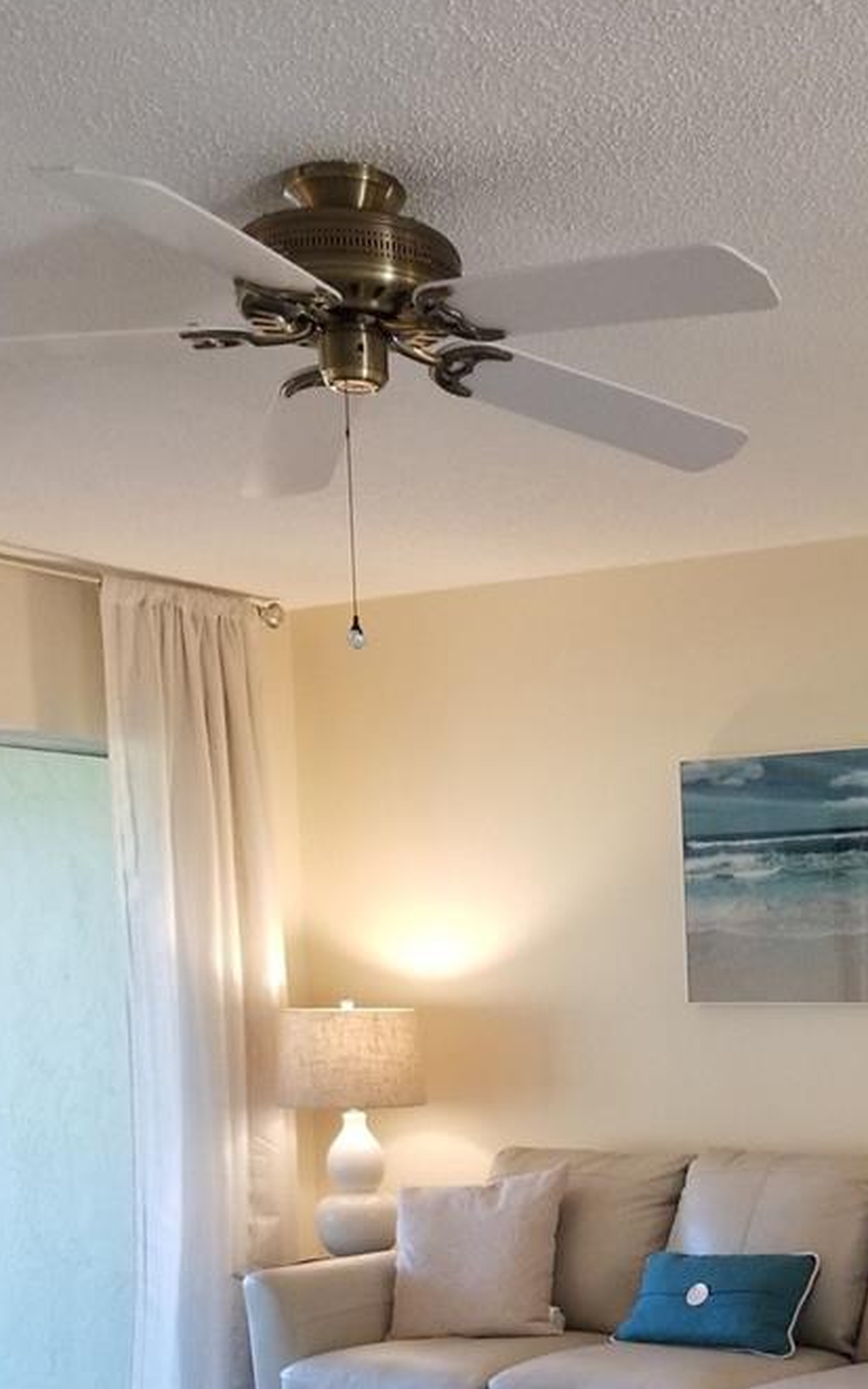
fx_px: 1893
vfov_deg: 38.0
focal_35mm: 50
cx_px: 855
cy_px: 1204
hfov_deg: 24.7
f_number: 1.7
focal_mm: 4.3
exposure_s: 1/60
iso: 200
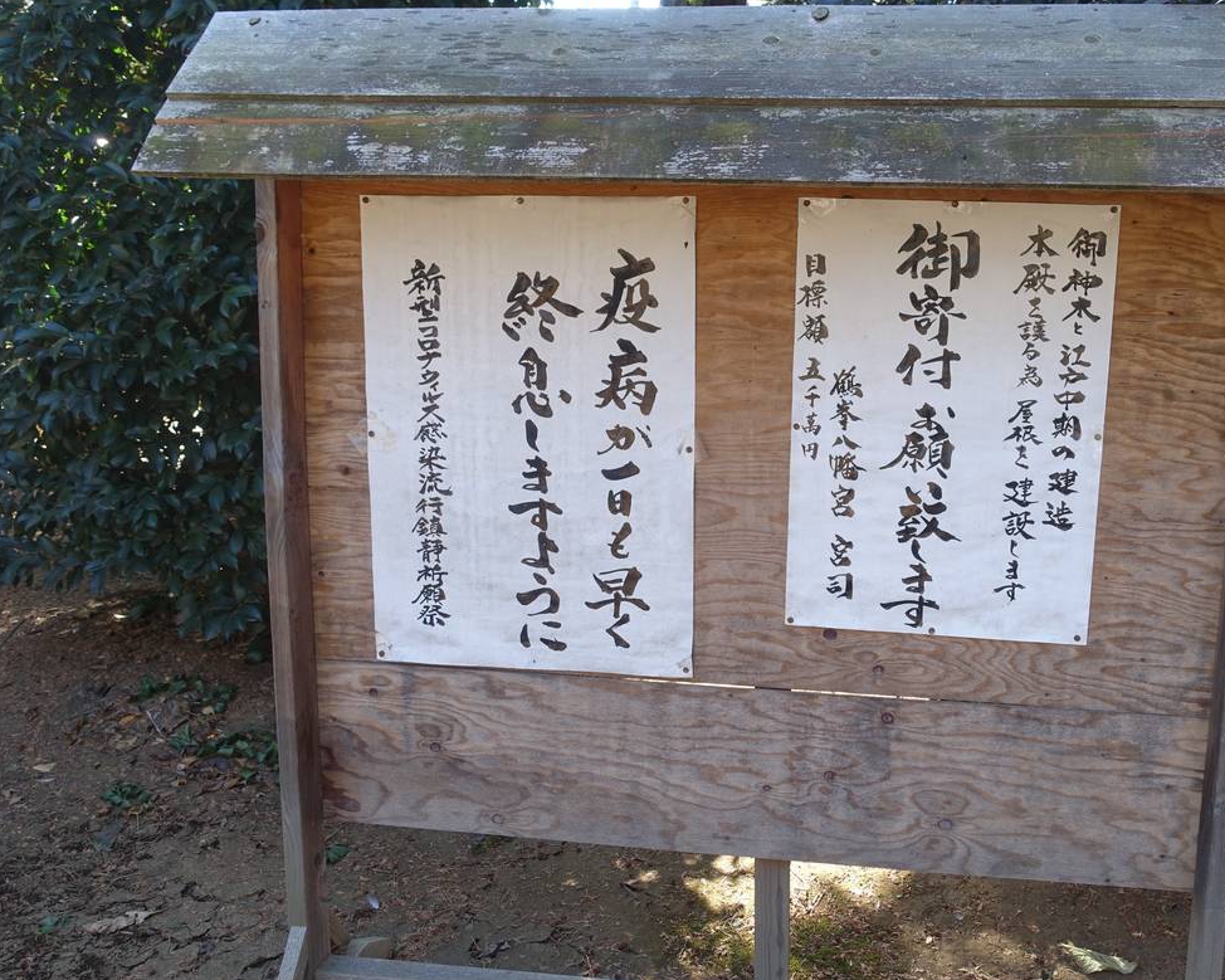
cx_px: 731
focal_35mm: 37
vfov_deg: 40.1
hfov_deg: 48.8
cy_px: 491
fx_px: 1341
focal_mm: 11.56
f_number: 3.5
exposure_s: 1/100
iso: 125
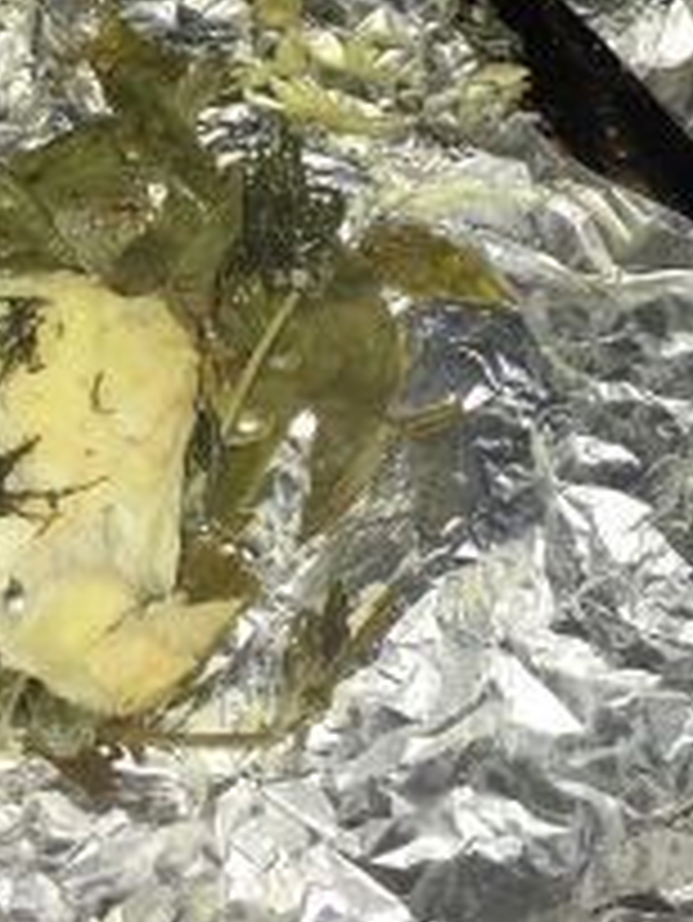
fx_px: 1813
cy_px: 153
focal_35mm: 68
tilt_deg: -52.7
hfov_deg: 21.6
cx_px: 284
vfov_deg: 27.8
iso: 25
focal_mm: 4.15
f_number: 2.2
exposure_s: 1/42
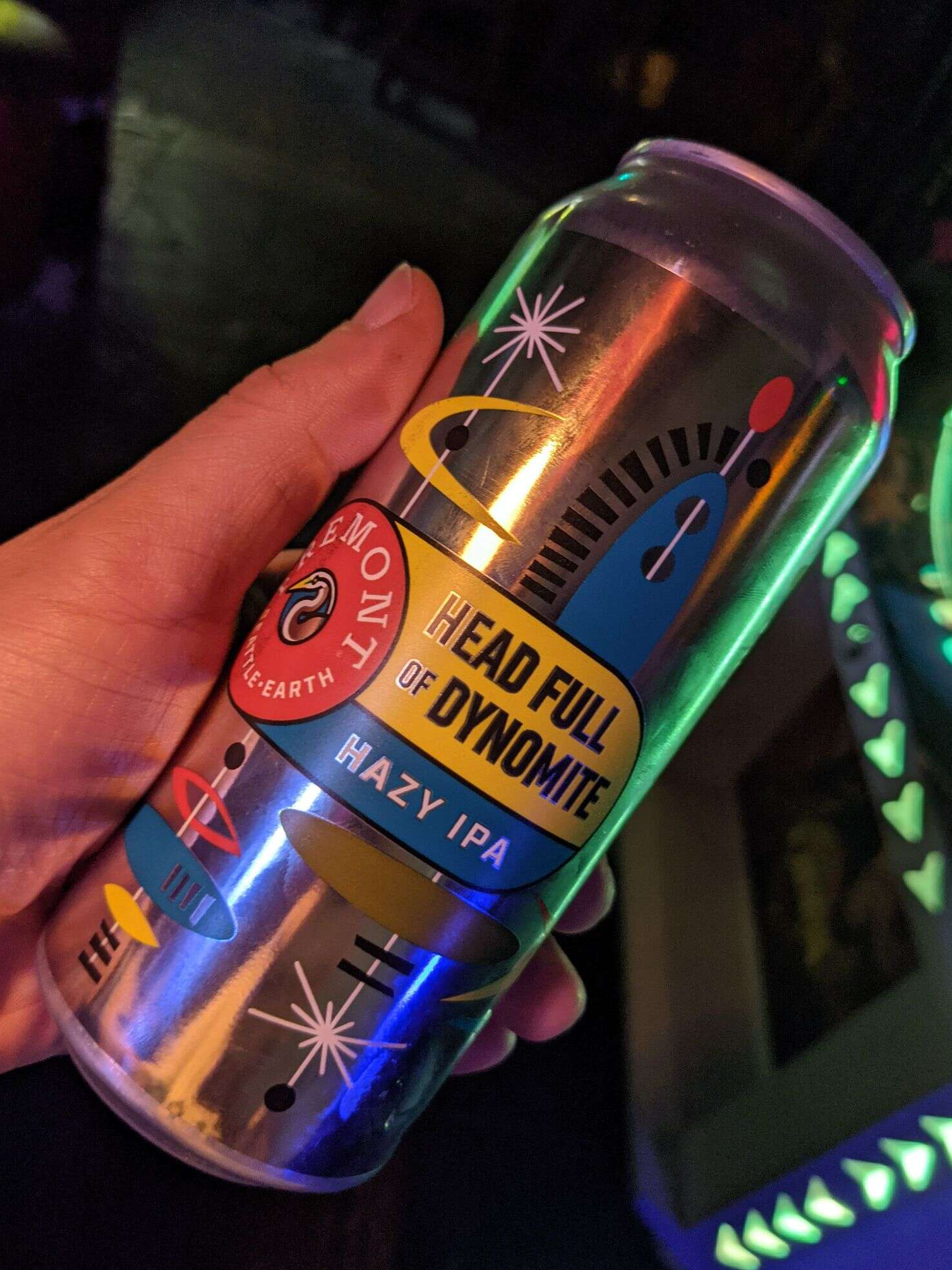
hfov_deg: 49.7
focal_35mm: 28
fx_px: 1027
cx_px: 474
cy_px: 649
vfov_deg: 63.4
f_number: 1.73
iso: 132
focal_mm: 4.38
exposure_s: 1/25
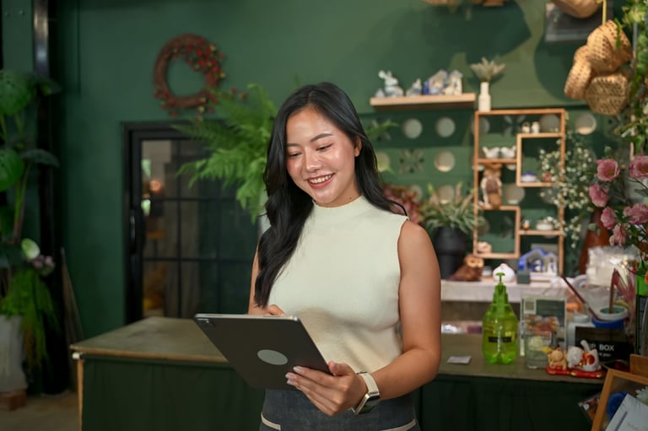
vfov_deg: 37.8
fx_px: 630
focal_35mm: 35
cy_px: 216
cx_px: 324
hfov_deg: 54.5
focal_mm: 35
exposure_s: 1/125
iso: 500
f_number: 2.8
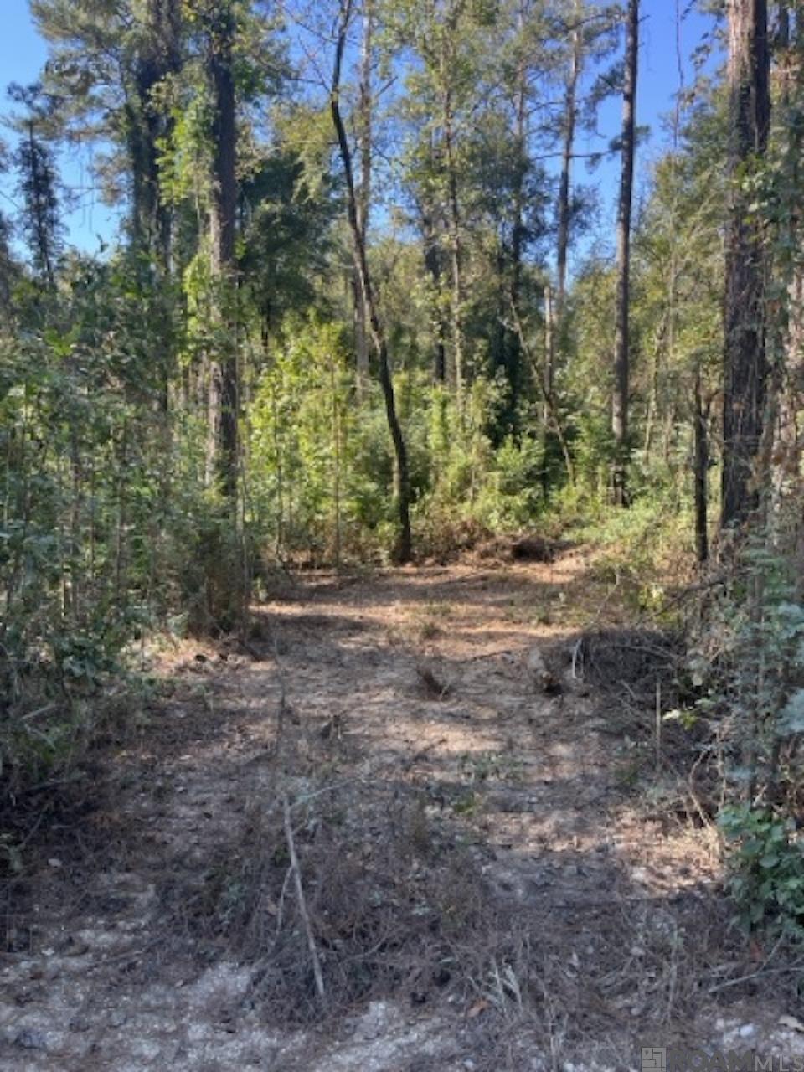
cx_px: 402
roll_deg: -0.7
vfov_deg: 67.3
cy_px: 536
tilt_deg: -3.5
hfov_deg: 53.1
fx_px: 805
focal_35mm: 26
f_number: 1.6
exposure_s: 1/383
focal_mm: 5.1
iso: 50
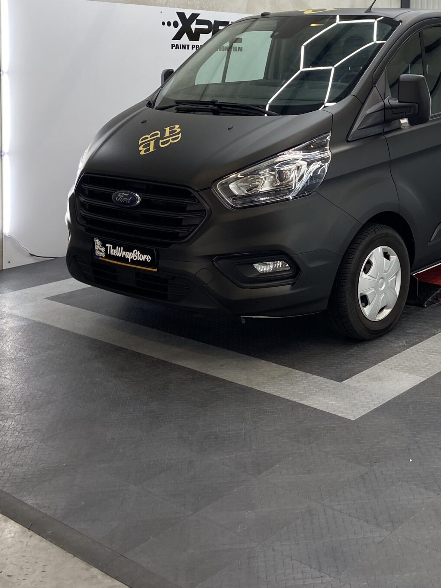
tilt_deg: -3.6
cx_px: 343
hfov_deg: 29.1
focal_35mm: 49
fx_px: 832
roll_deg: -0.2
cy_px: 120
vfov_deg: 37.5
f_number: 1.8
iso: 50
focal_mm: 4.25
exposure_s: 1/100
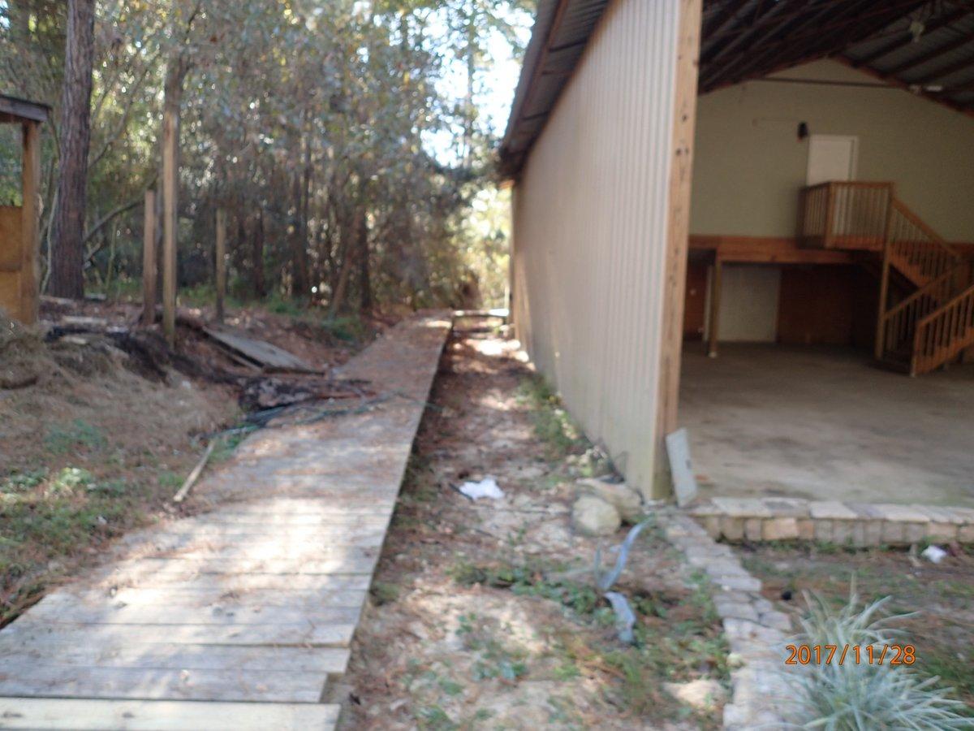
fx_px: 703
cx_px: 487
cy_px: 366
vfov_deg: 54.9
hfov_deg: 69.4
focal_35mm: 25
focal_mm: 4.5
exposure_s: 1/100
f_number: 2
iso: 100
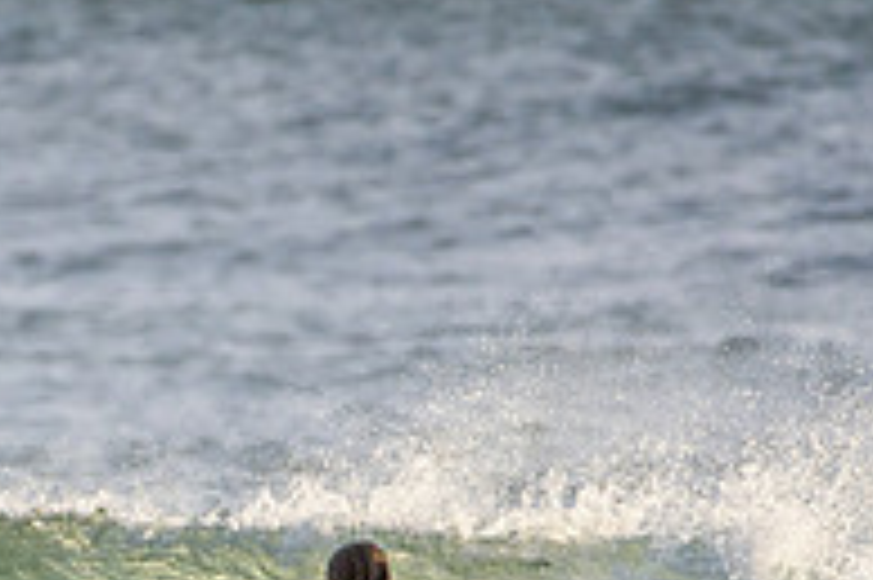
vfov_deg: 0.6
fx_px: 54394
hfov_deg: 0.9
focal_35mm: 2245
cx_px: 45
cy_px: 695
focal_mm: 500
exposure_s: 1/2000
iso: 450
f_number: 5.6
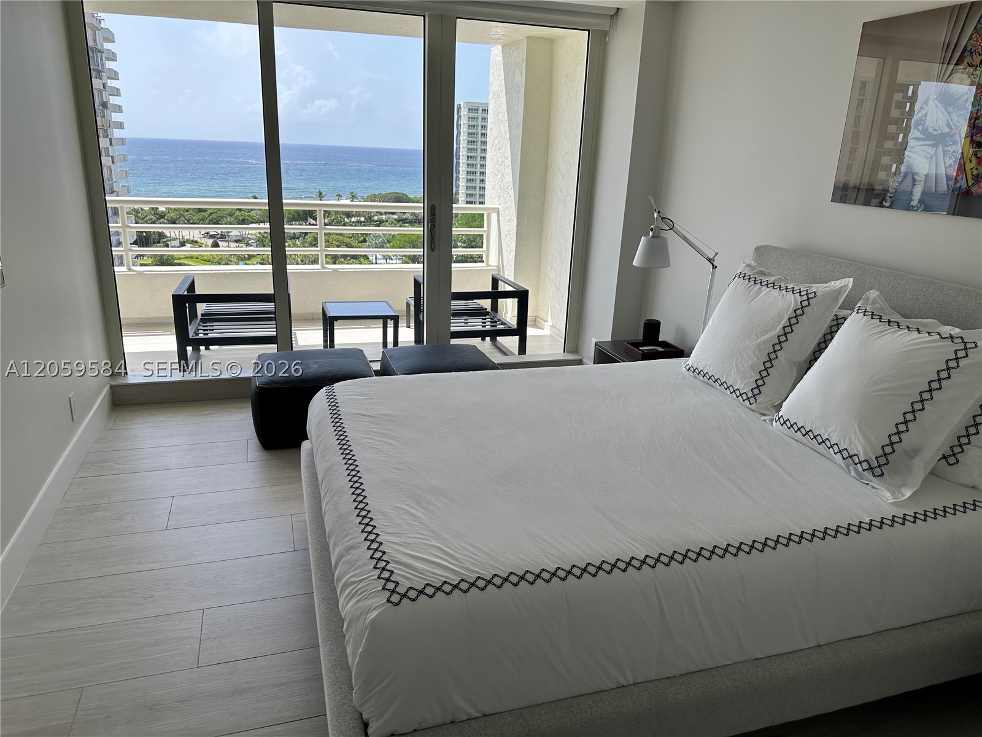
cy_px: 368
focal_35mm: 24
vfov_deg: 56.8
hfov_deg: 71.6
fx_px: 681
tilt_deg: -17.0
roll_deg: -2.6
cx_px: 491
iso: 80
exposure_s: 1/779
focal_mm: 6.86
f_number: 1.78
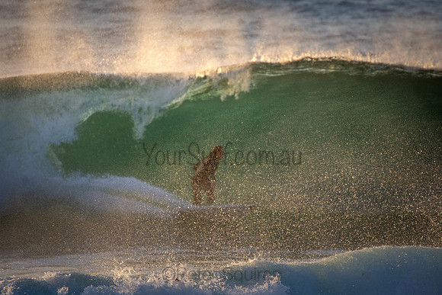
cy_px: 148
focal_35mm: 750
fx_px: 9210
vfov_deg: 1.8
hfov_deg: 2.7
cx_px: 221
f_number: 5.6
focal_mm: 500
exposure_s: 1/2000
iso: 900
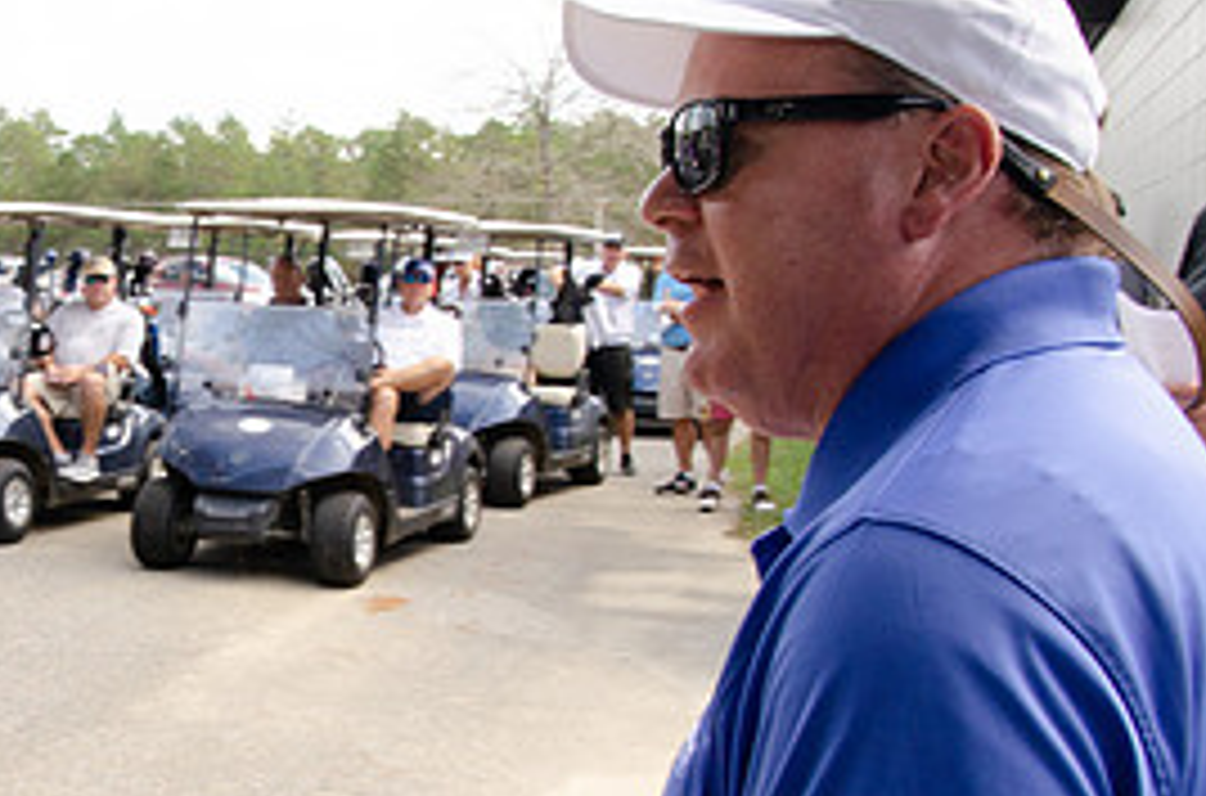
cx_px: 171
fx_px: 1737
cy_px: 454
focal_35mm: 52
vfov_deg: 25.8
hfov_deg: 36.4
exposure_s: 1/100
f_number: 16
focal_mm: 16
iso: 400
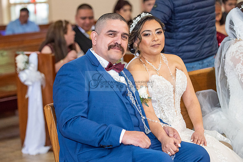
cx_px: 124
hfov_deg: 17.2
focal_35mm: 119
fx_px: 801
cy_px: 77
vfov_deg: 11.6
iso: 2000
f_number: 2.8
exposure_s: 1/160
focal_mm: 98
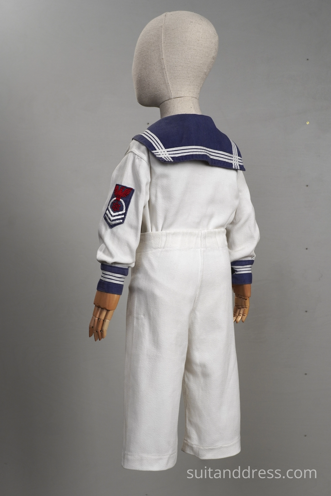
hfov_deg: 28.1
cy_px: 248
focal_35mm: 48
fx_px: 662
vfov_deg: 41.1
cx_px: 166
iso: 400
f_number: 9
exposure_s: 1/50
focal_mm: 32
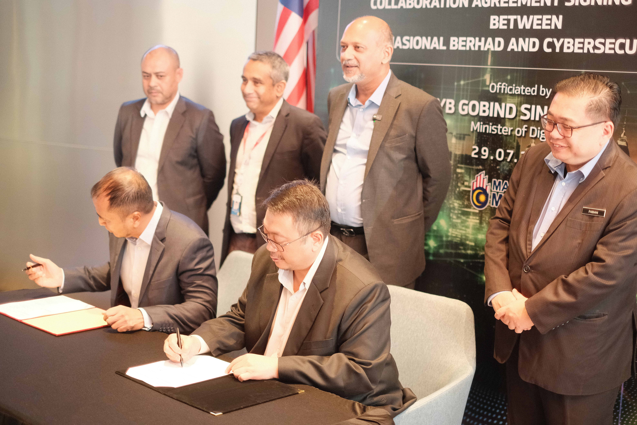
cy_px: 212
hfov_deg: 37.5
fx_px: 938
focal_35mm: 53
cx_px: 318
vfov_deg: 25.5
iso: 2000
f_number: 1.4
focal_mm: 35
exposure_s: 1/250
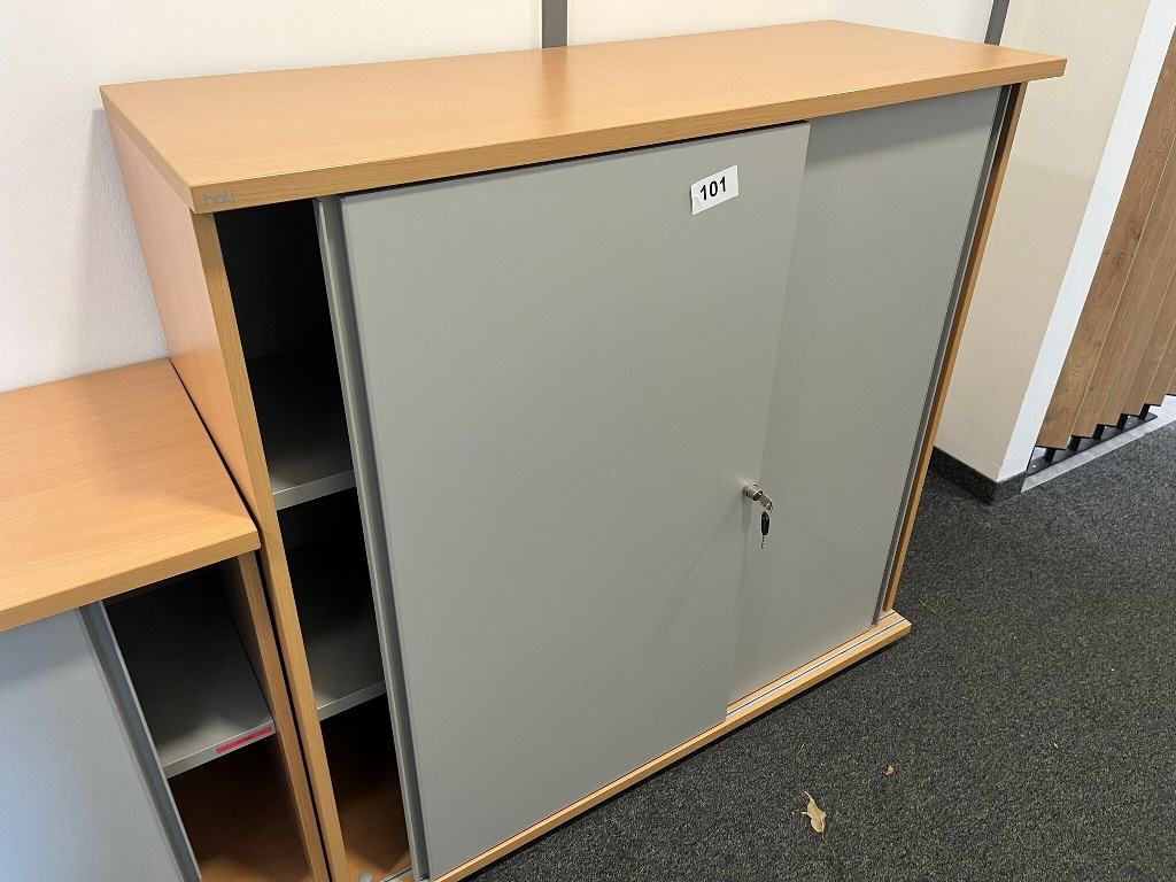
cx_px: 588
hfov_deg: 67.3
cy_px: 441
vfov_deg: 53.1
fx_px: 883
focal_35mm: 26
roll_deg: +0.1
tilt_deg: -33.1
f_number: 1.6
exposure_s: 1/50
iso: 100
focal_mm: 5.1
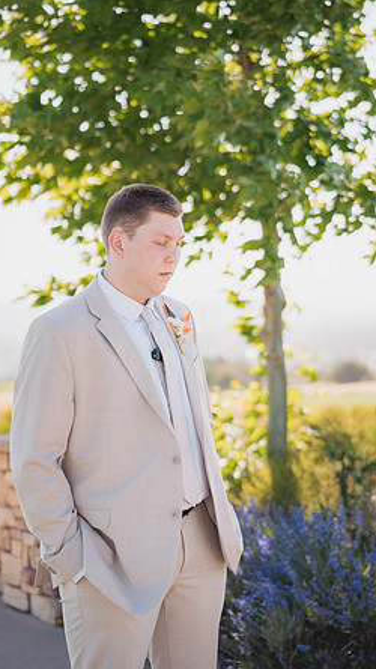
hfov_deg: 22.6
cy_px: 334
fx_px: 940
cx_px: 194
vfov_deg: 39.2
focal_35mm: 53
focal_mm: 50
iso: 125
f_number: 1.8
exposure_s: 1/2000
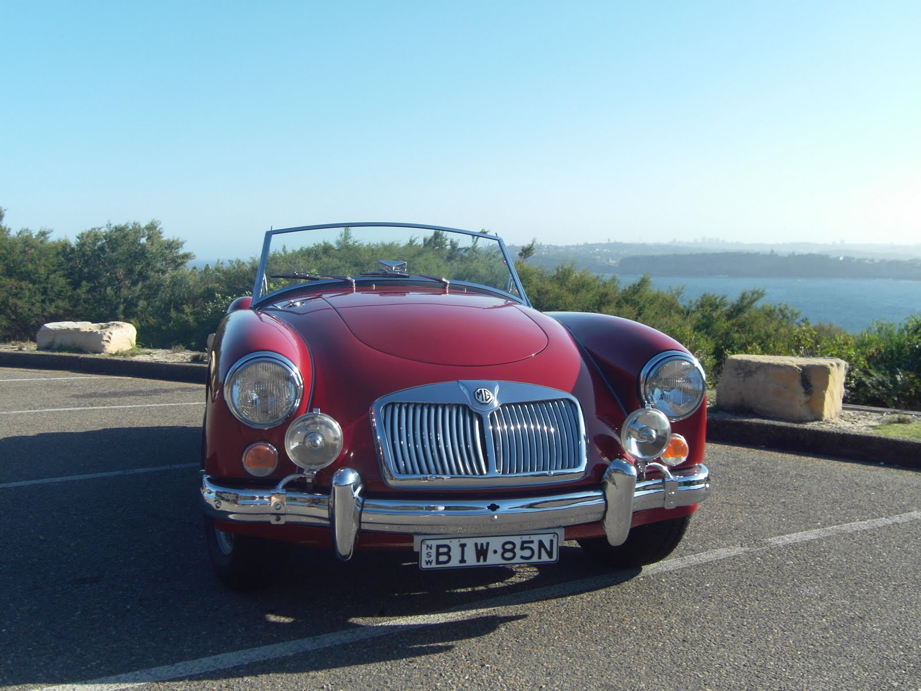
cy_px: 346
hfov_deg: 52.6
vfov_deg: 40.7
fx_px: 931
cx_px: 460
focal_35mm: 35
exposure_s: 1/125
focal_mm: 7.5
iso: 80
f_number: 8.4
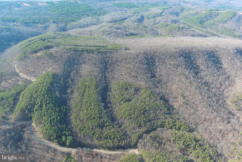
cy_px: 81
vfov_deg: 45.0
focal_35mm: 29
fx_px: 195
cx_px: 121
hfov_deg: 63.7
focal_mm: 10.57
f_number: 2.8
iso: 100
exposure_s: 1/235
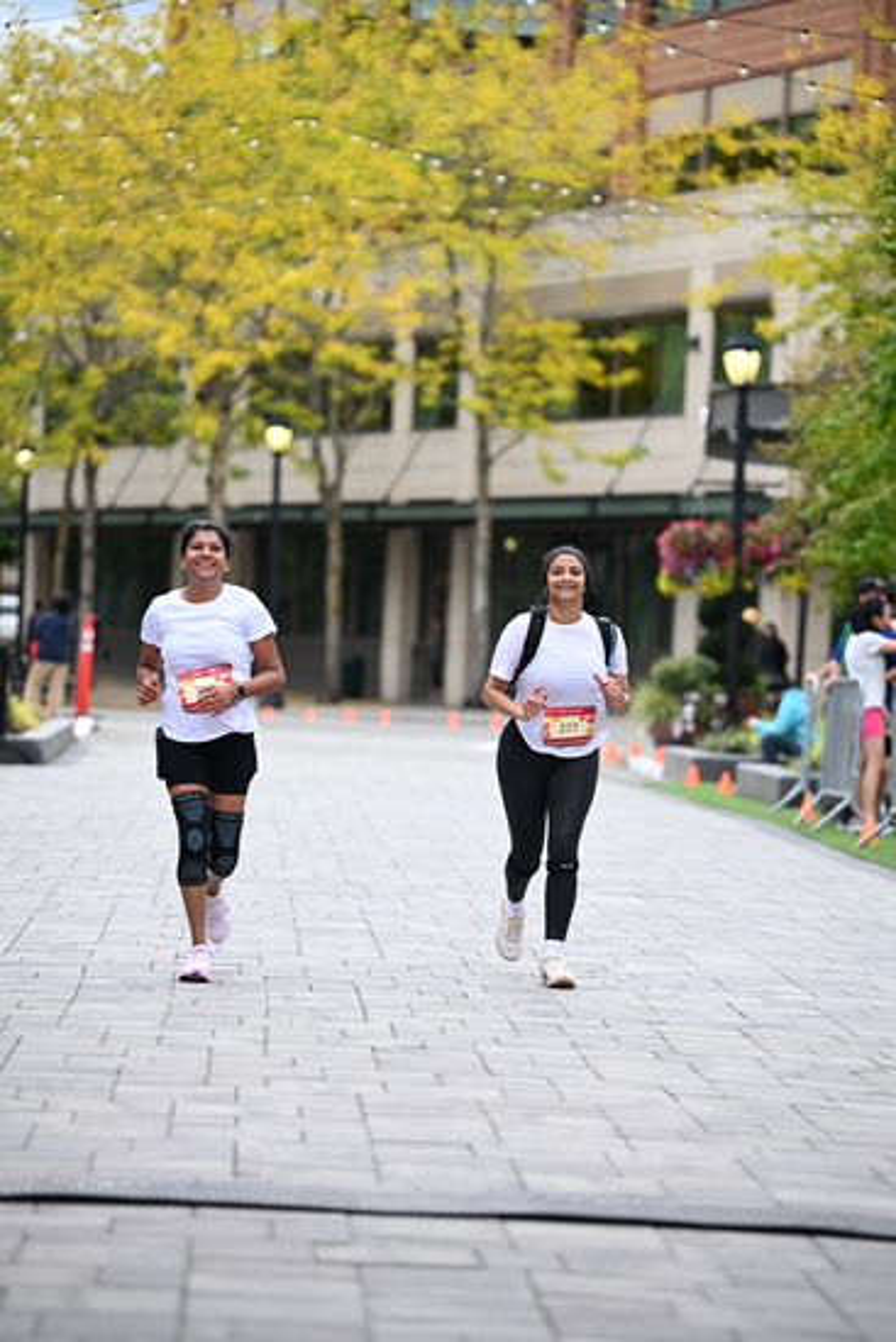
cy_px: 671
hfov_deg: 10.6
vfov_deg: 15.8
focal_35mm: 130
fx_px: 4850
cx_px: 448
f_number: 2.8
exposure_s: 1/2500
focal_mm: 130
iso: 640
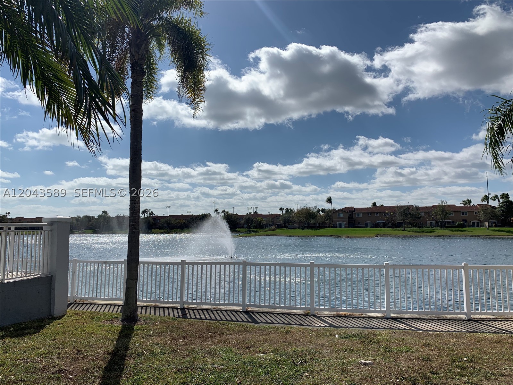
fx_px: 385
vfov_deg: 53.1
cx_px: 256
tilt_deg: +6.0
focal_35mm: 26
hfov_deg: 67.3
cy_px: 192
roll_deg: -0.3
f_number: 1.8
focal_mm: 4.25
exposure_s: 1/4098
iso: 25
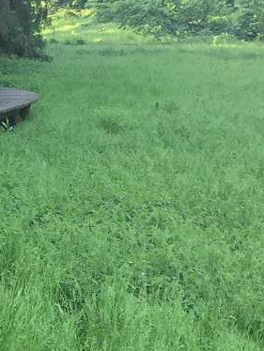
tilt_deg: -4.9
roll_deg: -0.9
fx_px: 1259
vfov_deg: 15.9
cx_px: -242
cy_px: 154
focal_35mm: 124
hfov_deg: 11.0
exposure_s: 1/50
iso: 40
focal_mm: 4.15
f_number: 2.2
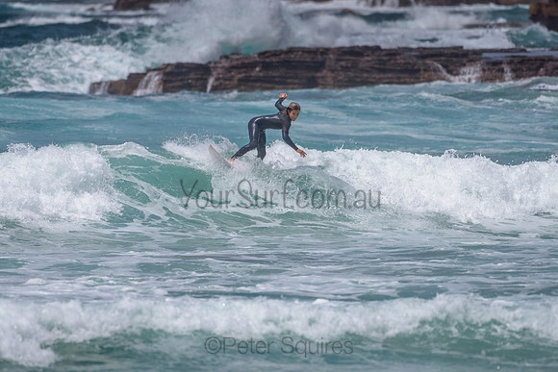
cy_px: 167
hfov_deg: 3.4
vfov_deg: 2.2
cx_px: 277
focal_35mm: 614
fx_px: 9523
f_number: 5.6
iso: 72
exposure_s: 1/2000
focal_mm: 500
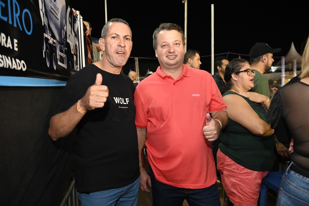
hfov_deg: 63.7
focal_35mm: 29
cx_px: 154
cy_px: 103
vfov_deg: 44.9
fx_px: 249
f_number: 4
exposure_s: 1/60
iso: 5000
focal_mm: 29
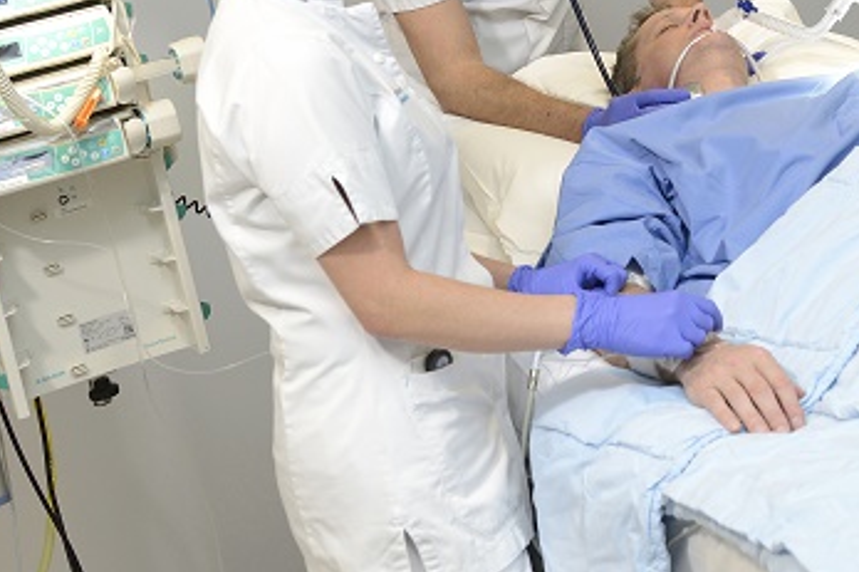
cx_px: 760
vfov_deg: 15.9
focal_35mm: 83
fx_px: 1979
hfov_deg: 23.9
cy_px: -71
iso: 640
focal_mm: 36
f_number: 6.3
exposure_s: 1/80
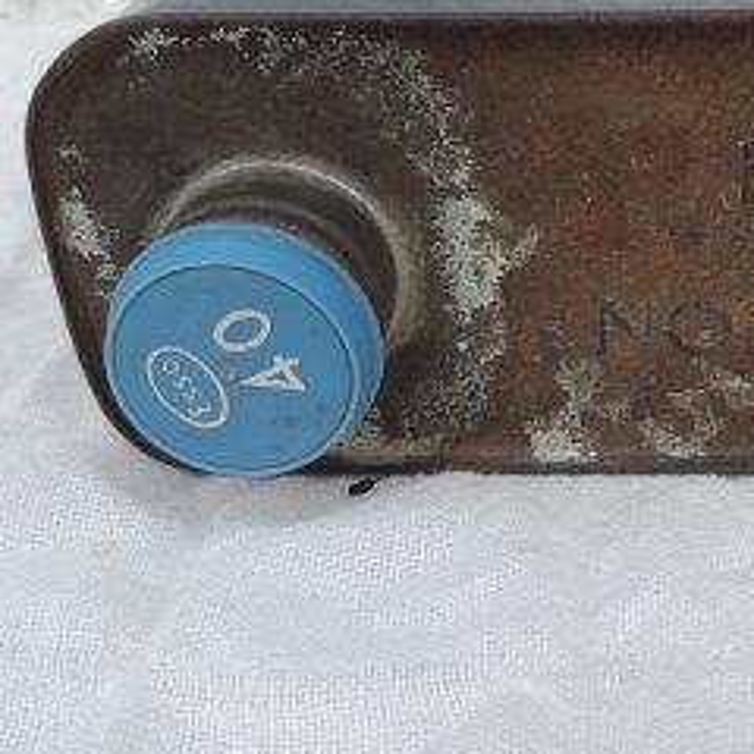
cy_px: 276
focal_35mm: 53
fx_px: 1306
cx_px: 641
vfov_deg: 32.0
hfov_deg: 31.1
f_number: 3
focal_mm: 4.3
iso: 80
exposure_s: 1/160
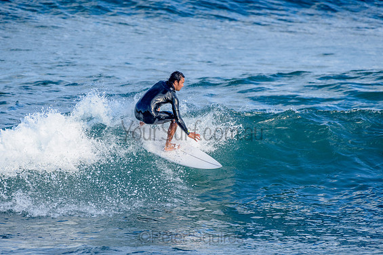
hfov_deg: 3.3
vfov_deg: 2.2
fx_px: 6683
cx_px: 191
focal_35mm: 628
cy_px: 125
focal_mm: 500
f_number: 5.6
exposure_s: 1/1250
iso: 500
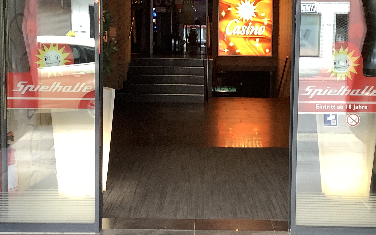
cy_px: 87
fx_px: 523
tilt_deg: -4.1
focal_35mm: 51
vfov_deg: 25.3
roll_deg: -0.6
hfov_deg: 39.5
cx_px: 206
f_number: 2.4
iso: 160
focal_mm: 3.3
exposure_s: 1/60
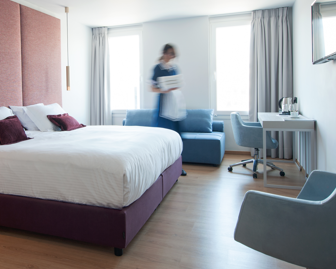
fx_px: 308
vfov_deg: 46.7
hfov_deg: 56.2
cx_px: 118
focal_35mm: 31
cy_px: 103
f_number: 13
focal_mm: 22
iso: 250
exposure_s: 1/4
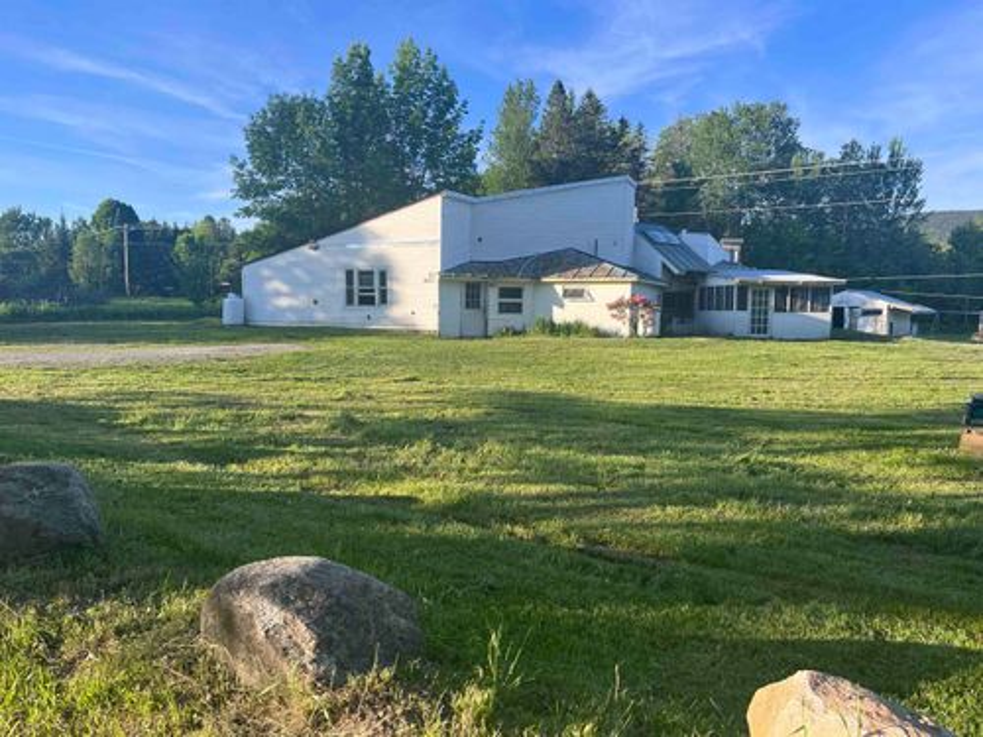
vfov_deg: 53.1
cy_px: 368
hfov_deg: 67.3
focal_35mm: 26
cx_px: 492
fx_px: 738
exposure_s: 1/1129
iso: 50
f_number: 1.6
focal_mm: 5.1
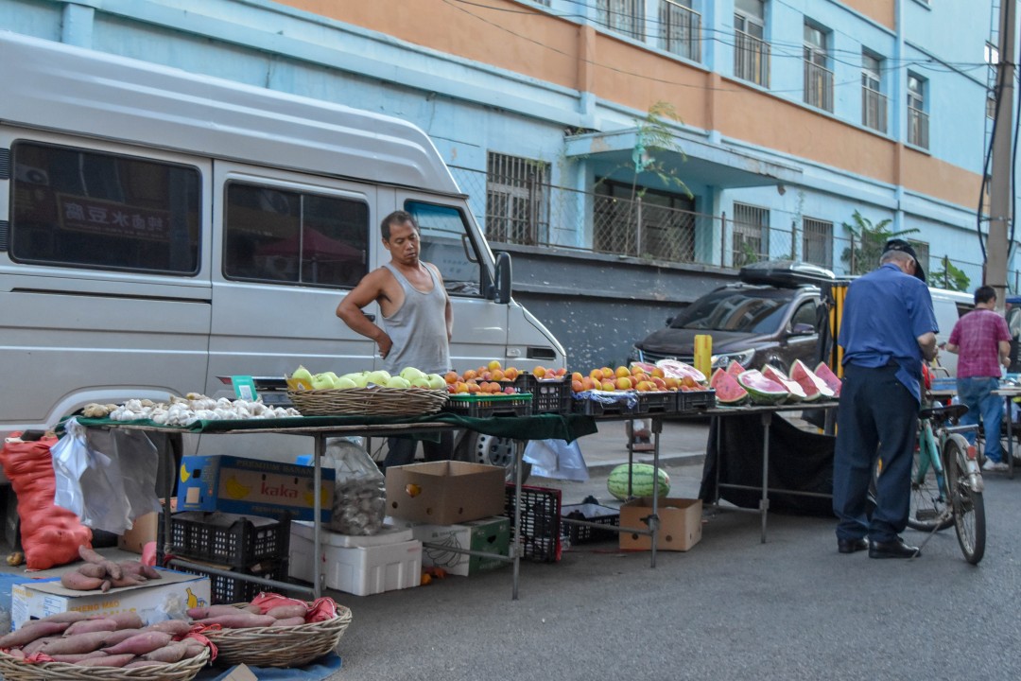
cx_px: 510
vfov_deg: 34.2
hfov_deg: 49.6
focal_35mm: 39
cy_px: 340
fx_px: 1106
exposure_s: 1/500
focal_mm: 26
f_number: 4
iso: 1800
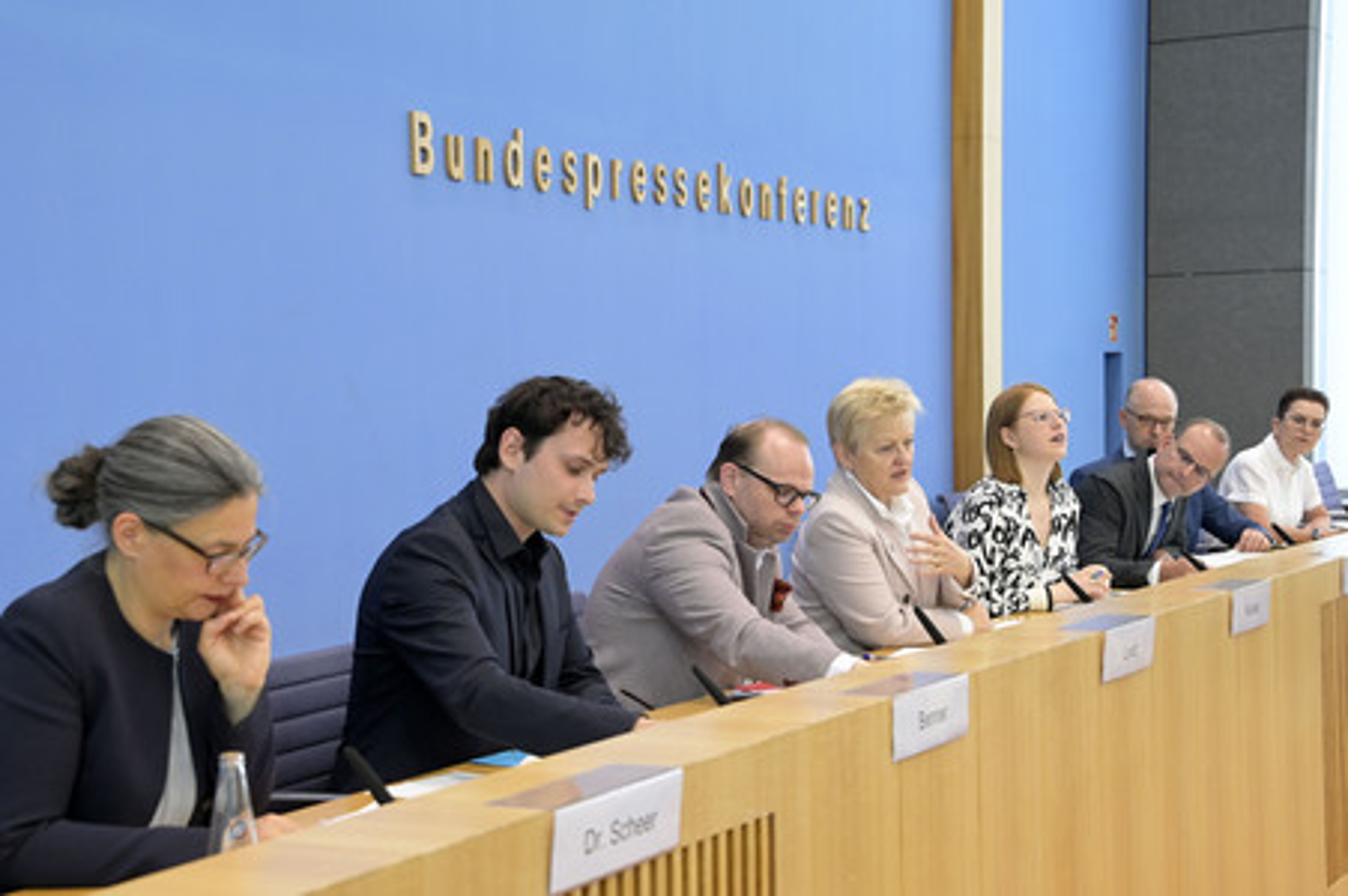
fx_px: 2320
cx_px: 674
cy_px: 448
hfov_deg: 32.4
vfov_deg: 21.9
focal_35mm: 62
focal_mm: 62
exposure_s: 1/400
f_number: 6.3
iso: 4000
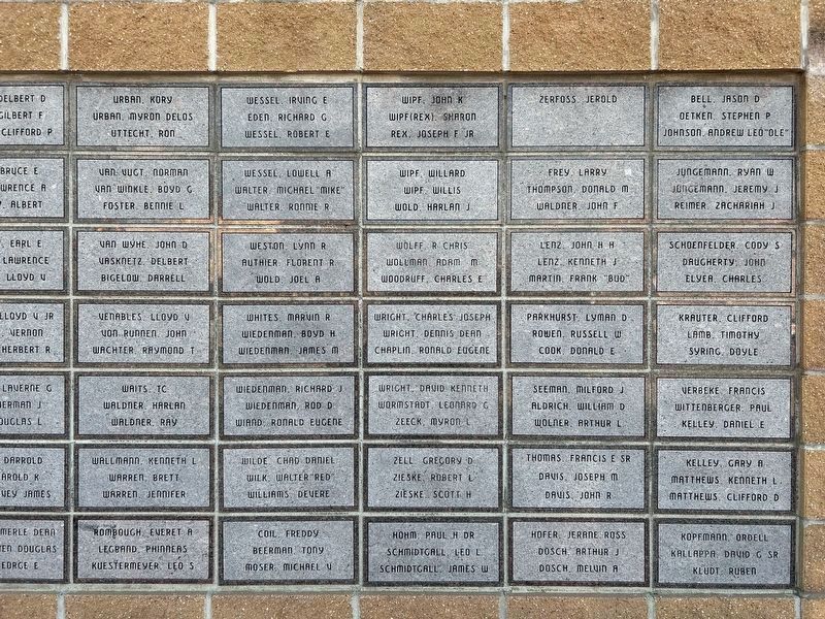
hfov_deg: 67.3
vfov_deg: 53.1
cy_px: 310
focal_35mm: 26
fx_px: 620
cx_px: 412
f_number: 1.5
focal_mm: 5.7
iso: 50
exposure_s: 1/493
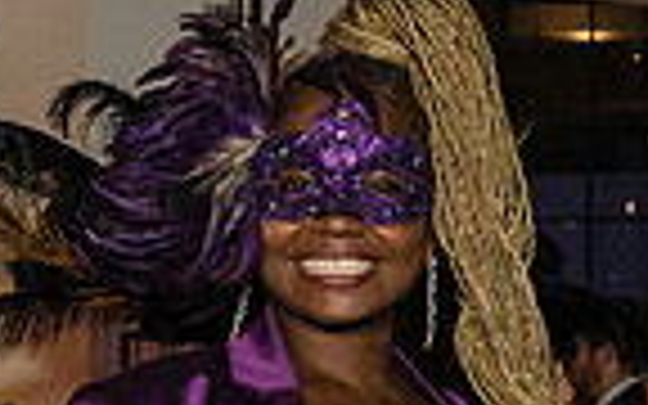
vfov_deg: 8.9
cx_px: 29
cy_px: 637
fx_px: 2525
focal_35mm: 143
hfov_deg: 14.4
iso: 5000
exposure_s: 1/160
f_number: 4.5
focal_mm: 27
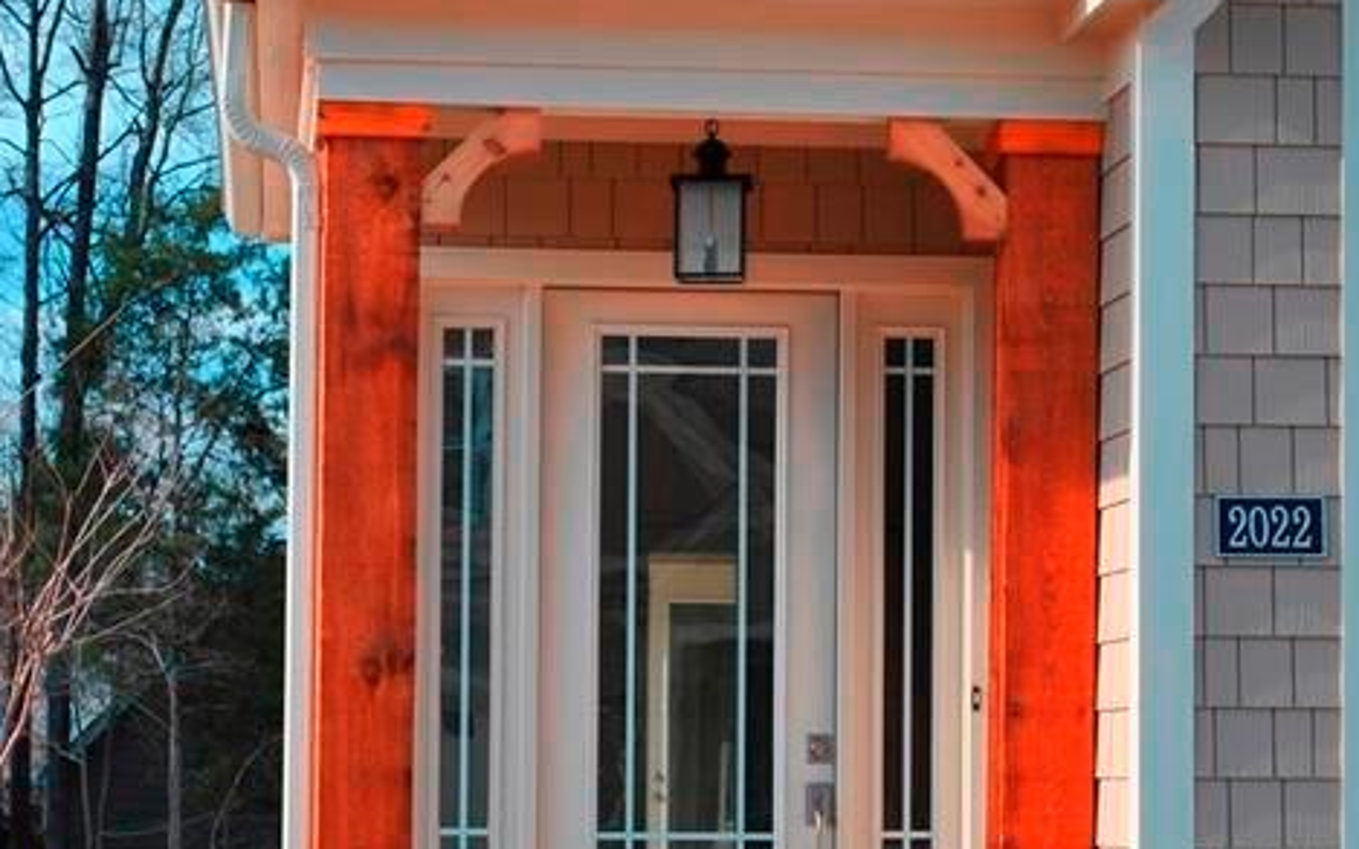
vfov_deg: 11.4
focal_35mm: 115
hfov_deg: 18.2
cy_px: 572
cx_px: 765
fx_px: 4247
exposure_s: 1/200
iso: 100
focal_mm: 55
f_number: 7.1
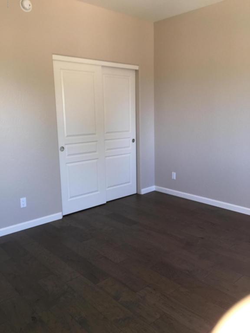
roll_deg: +0.4
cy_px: 166
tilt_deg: -9.9
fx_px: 279
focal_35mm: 29
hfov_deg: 48.2
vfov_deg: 61.7
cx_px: 125
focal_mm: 4.15
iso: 32
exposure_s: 1/30
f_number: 2.2
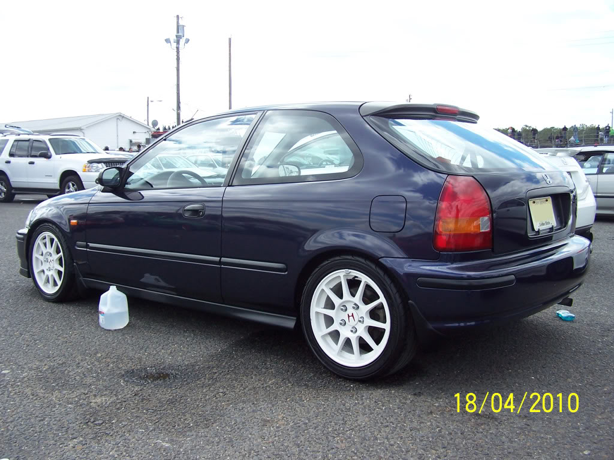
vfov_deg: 37.7
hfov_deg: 49.0
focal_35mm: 38
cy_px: 230
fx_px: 674
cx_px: 307
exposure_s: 1/500
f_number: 2.8
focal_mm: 6.3
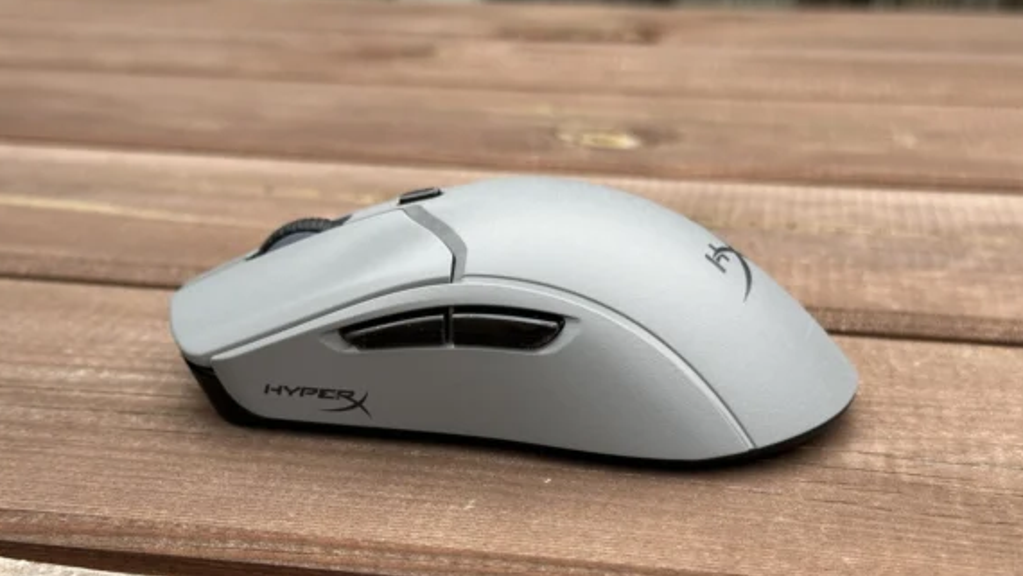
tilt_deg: -19.7
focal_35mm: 55
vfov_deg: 21.8
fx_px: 1492
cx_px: 497
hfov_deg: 37.8
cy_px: 330
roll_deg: -1.1
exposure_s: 1/167
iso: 50
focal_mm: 6.86
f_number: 1.78
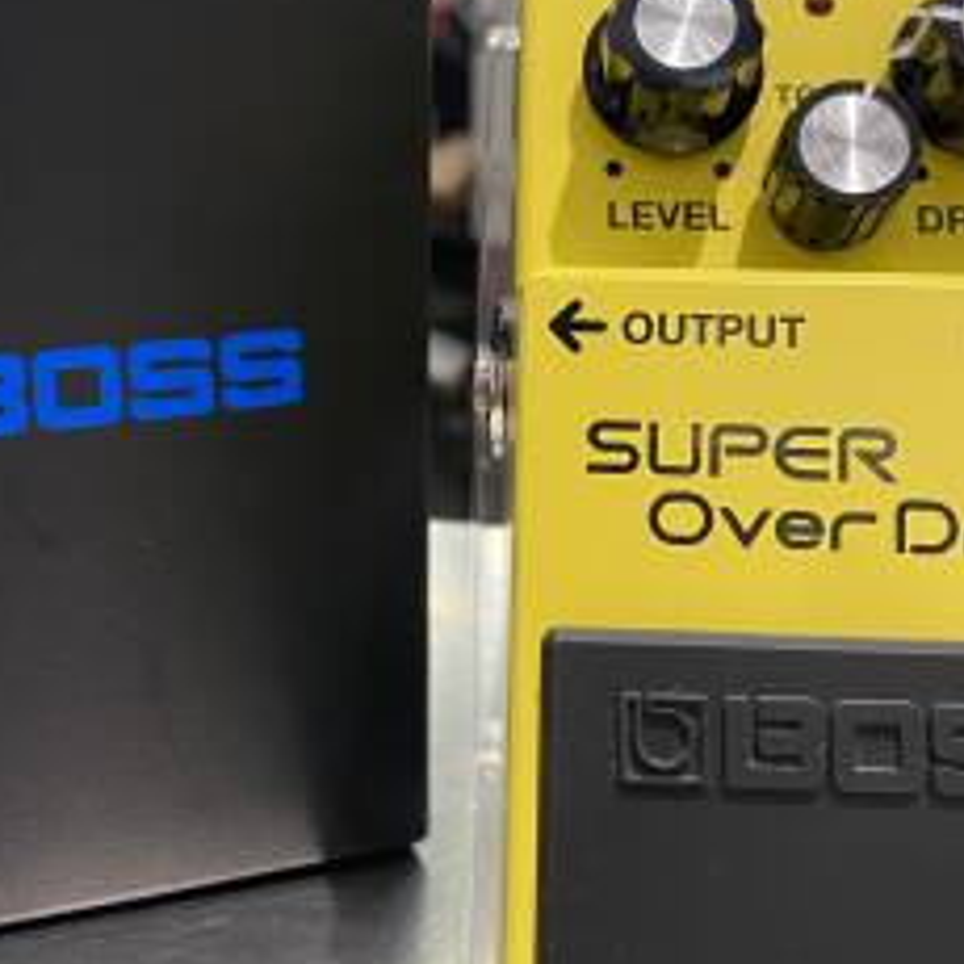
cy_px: 457
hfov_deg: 32.8
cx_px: 453
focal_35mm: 52
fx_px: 1638
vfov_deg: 32.8
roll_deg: -0.6
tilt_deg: -18.2
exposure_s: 1/60
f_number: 1.8
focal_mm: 4.25
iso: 80
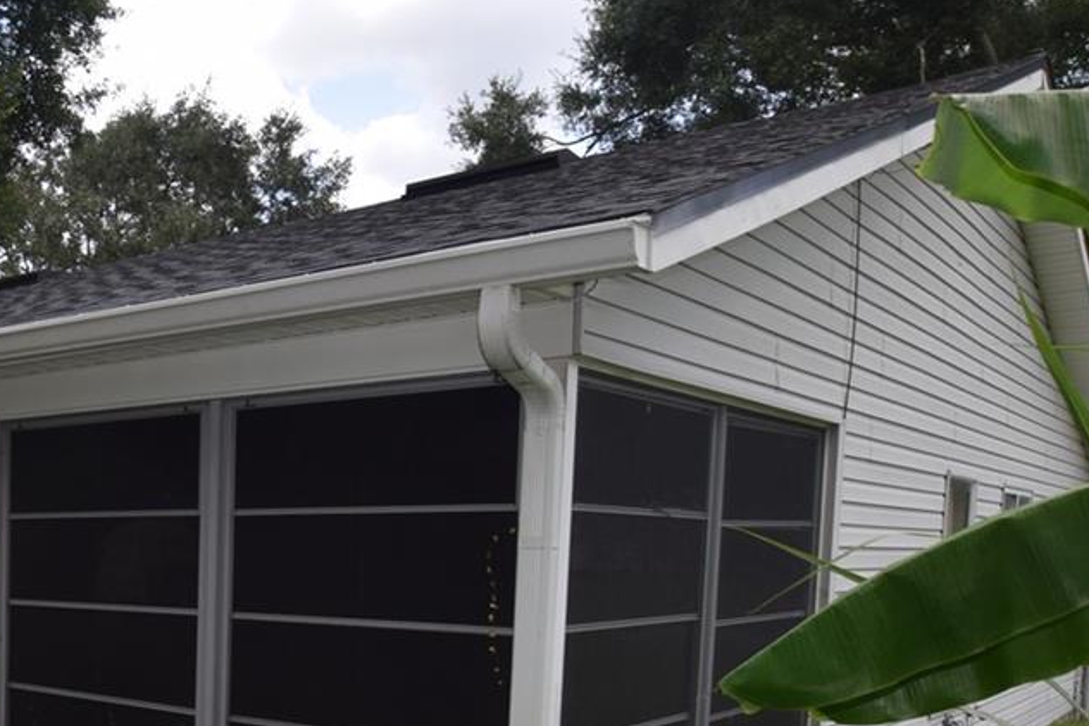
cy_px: 664
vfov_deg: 33.1
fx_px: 1149
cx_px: -50
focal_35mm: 38
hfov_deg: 42.3
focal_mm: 10
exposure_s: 1/160
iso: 100
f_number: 6.3
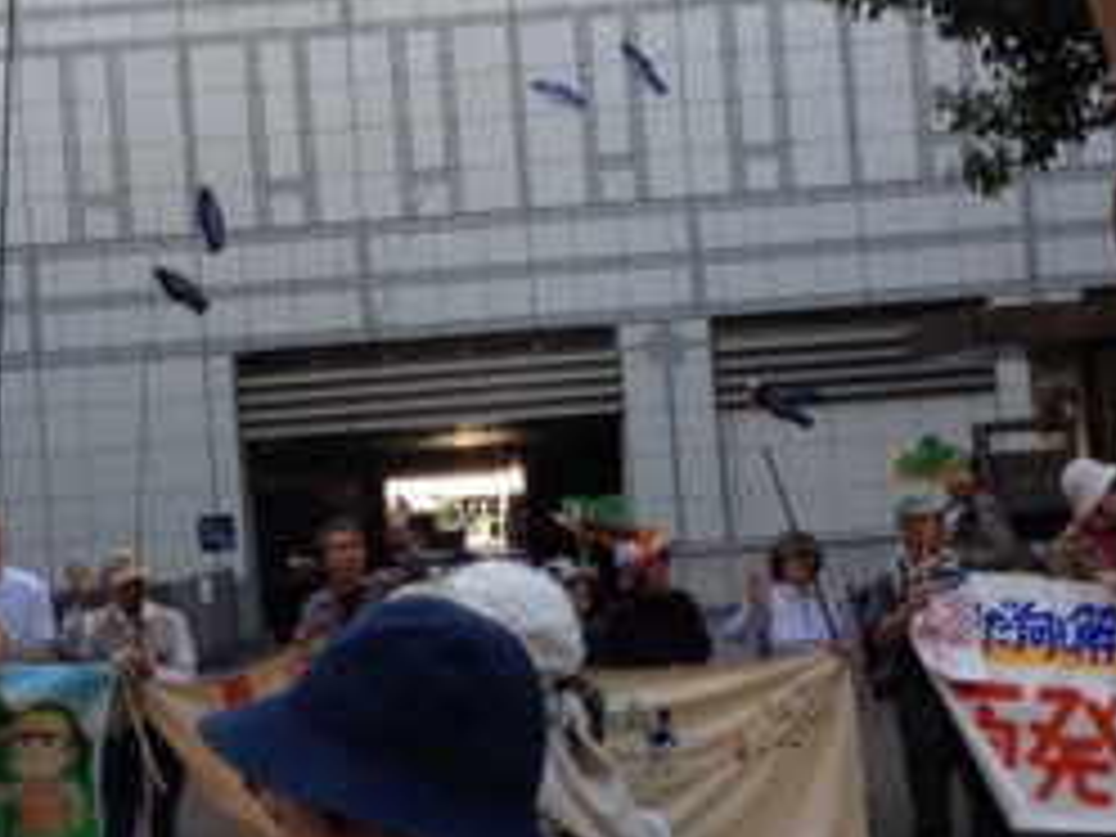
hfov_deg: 32.1
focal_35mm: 60
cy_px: 428
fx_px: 1934
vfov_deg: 24.4
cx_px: 459
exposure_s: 1/135
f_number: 2.4
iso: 50
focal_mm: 4.12
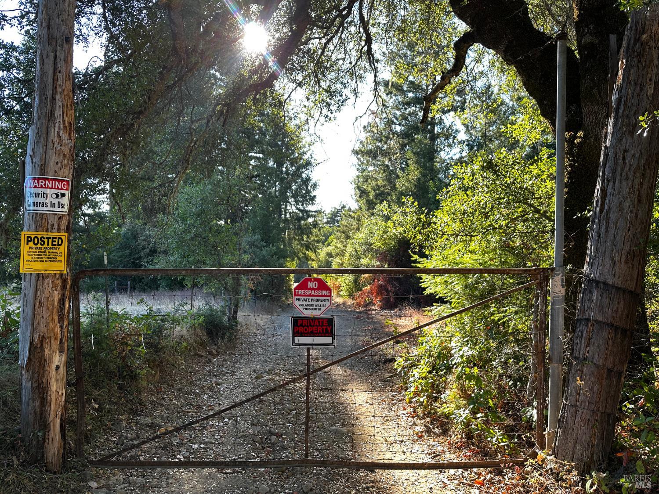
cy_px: 247
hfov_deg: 71.6
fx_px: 457
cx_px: 330
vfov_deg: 56.8
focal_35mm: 24
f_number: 1.78
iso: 80
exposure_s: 1/180
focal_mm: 6.86
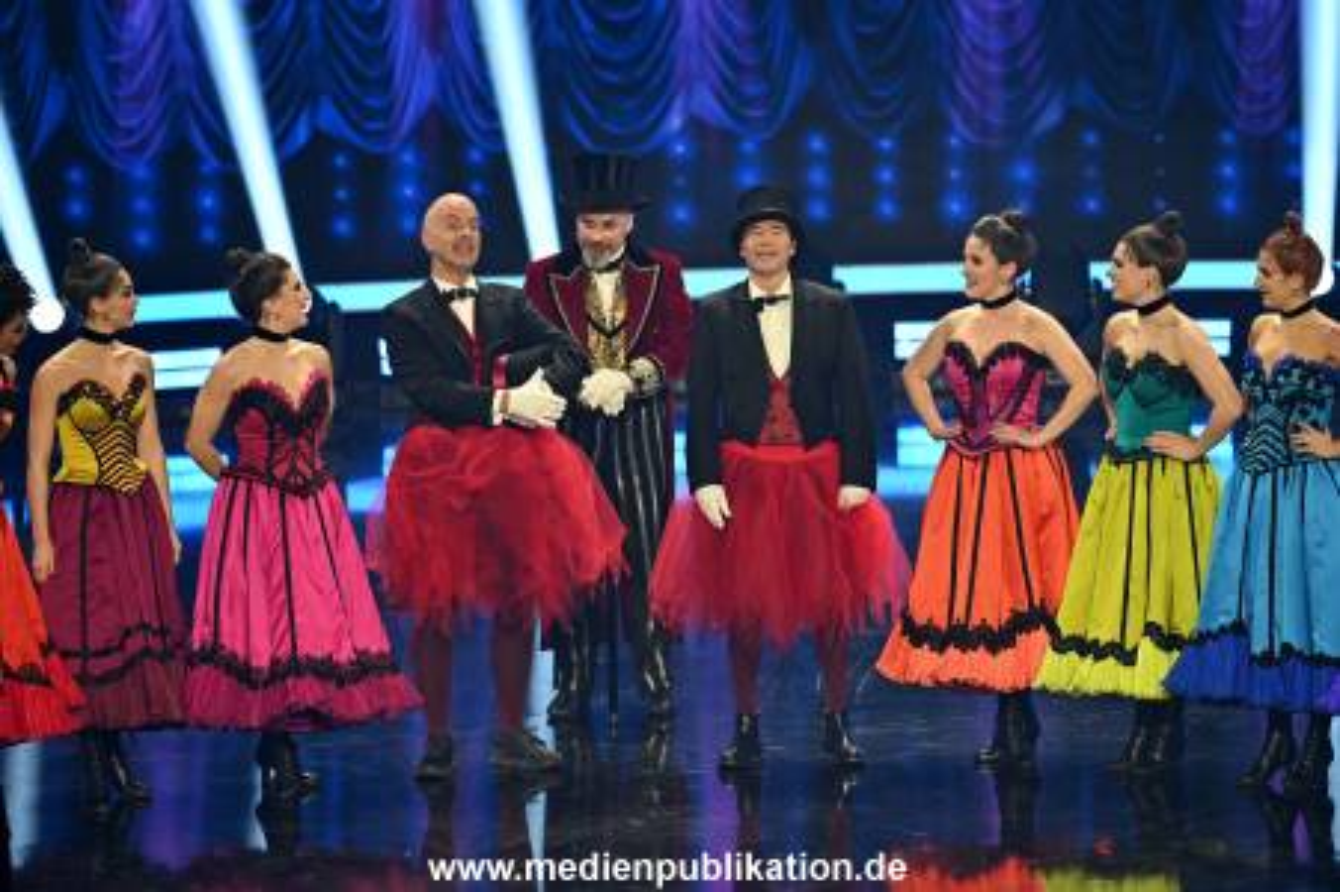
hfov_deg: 7.1
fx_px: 10786
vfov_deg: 4.7
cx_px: 670
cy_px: 446
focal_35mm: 290
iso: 2200
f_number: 4
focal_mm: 290
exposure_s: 1/250
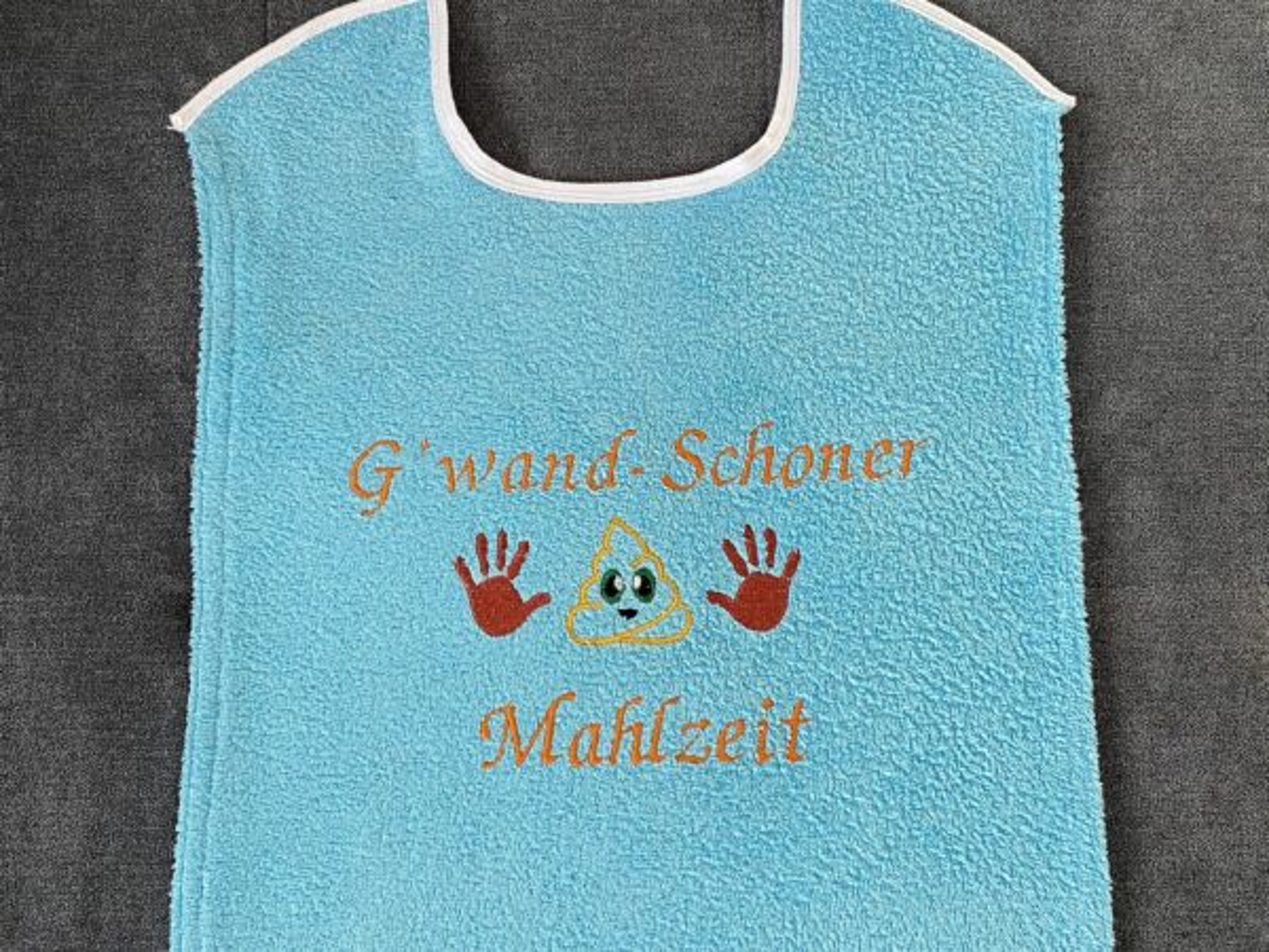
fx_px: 953
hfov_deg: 67.3
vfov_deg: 53.1
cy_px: 476
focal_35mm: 26
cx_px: 634
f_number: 1.8
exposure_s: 1/73
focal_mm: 4.25
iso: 125
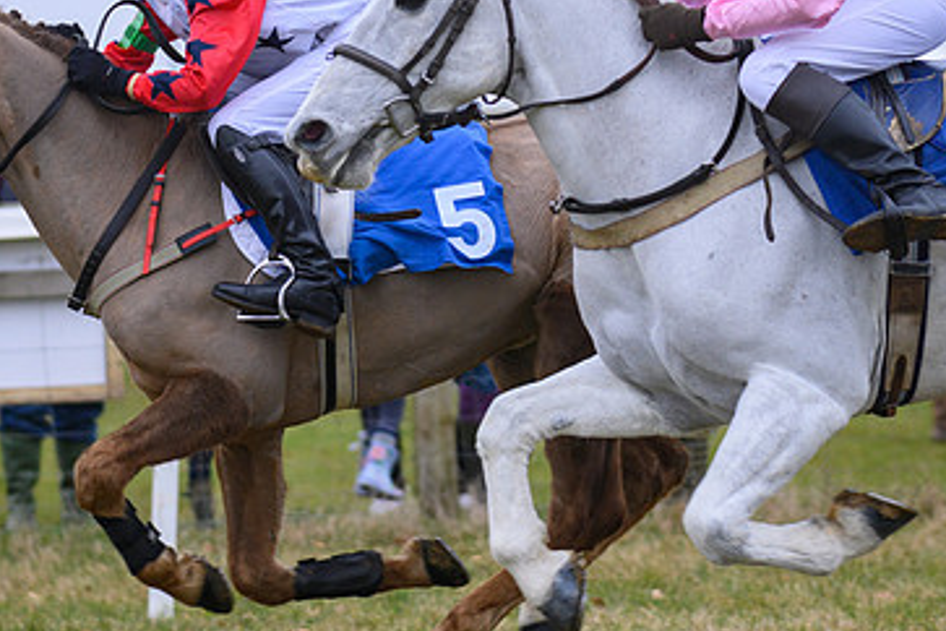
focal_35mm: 248
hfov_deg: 8.3
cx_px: 401
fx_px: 6516
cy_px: 244
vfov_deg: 5.5
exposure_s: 1/800
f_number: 4
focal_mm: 120
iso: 800
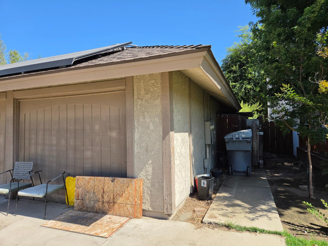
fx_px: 218
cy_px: 123
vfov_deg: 58.9
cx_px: 164
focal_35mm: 23
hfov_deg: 73.9
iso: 80
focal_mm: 5.4
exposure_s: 1/3336
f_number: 1.8
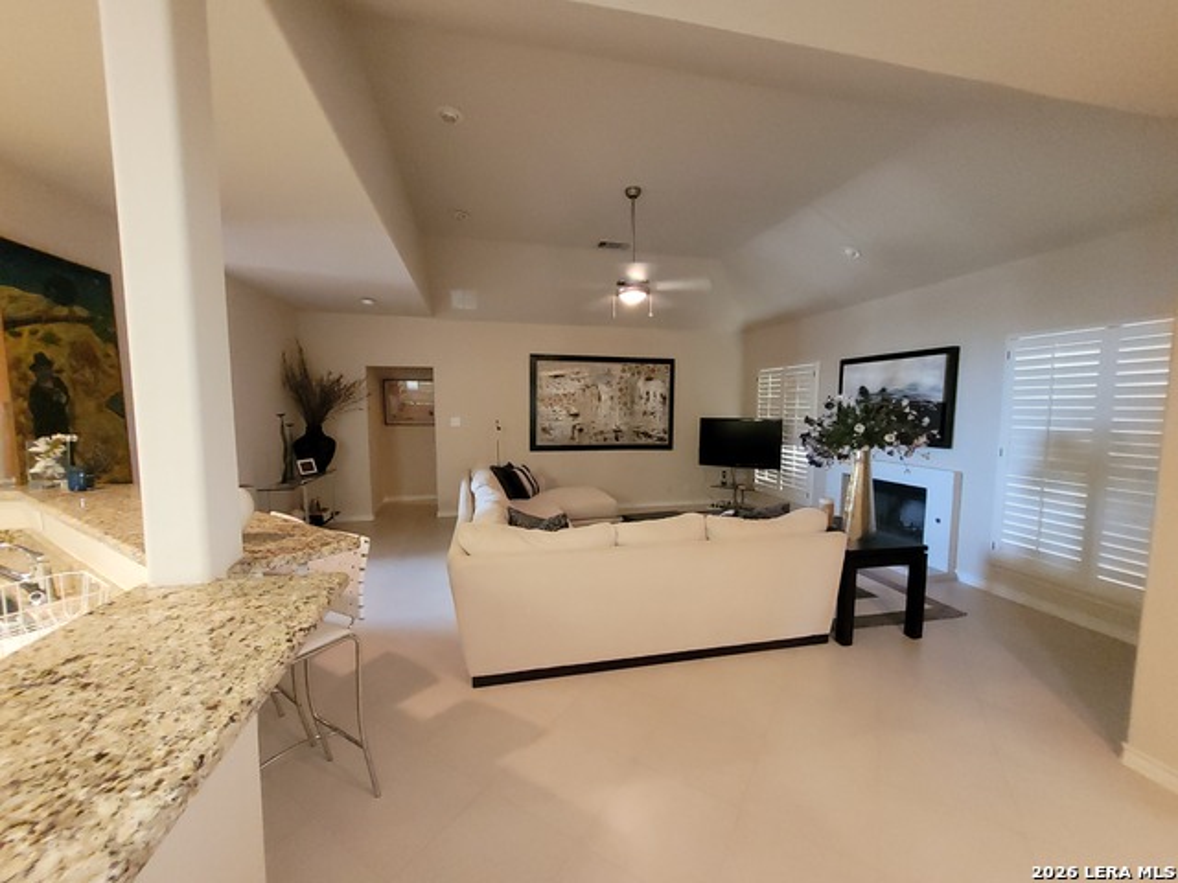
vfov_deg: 89.9
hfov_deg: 106.2
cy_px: 442
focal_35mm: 13
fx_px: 442
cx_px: 589
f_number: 2.2
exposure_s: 1/30
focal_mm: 1.74
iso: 500
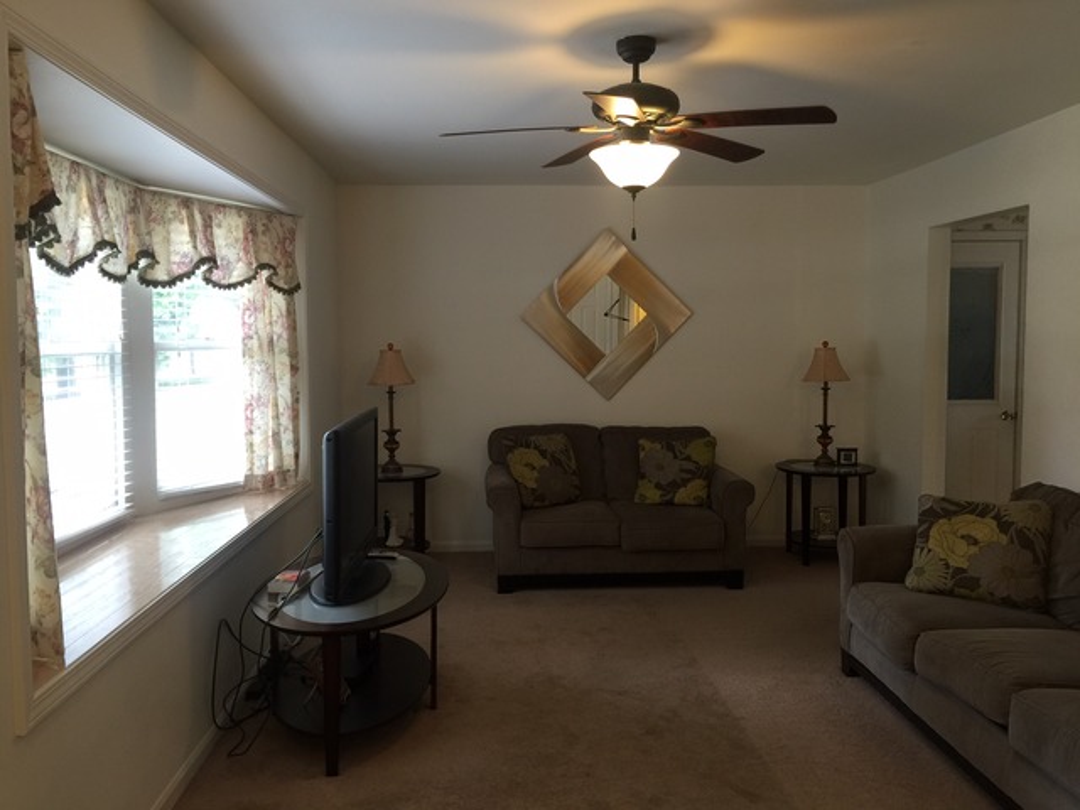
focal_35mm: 29
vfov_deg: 48.2
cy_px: 405
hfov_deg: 61.7
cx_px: 540
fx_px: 905
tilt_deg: -4.4
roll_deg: -0.9
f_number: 2.2
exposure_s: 1/15
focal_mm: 4.15
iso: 32
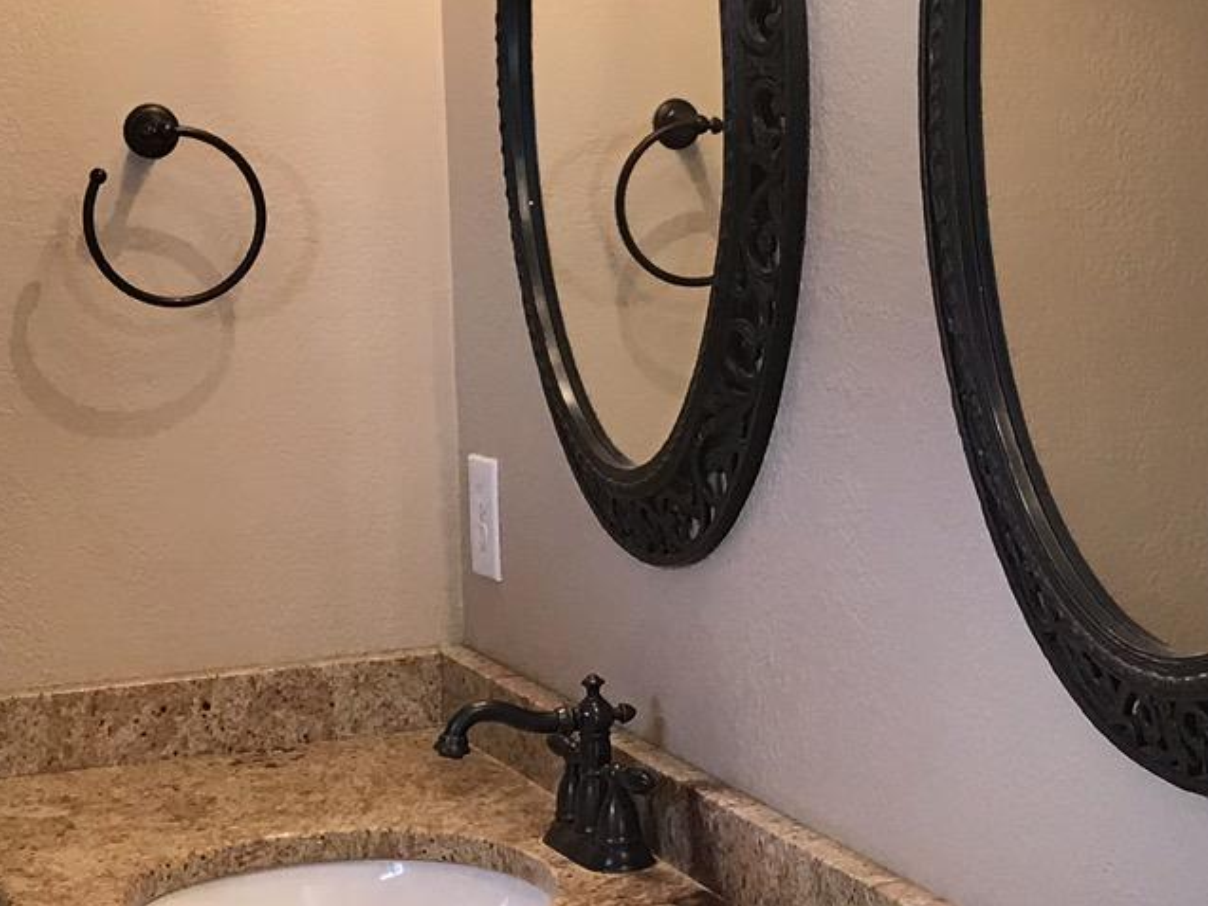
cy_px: 483
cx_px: 933
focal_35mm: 90
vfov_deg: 16.4
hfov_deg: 21.5
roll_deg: +0.6
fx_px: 3141
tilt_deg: -6.2
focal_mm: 3.99
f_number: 1.8
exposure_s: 1/30
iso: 25
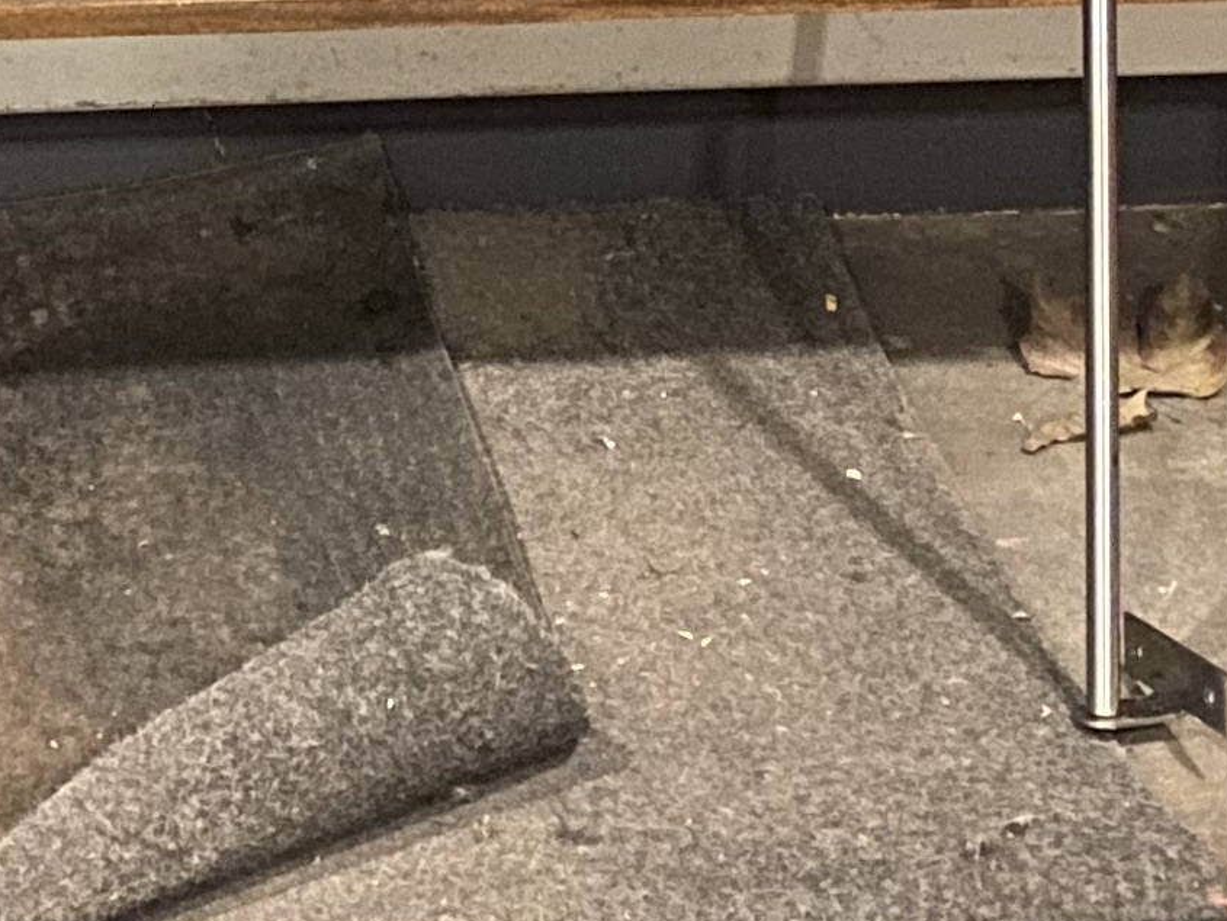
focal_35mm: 124
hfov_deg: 15.8
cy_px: -662
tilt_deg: -18.9
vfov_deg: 11.2
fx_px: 4396
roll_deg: -1.6
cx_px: 248
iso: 500
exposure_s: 1/9
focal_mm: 4.25
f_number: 1.8
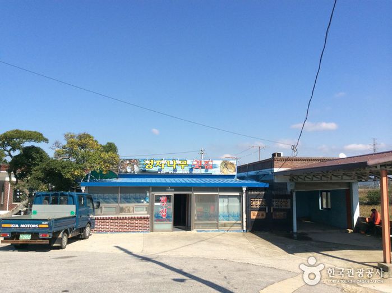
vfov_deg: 42.8
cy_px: 146
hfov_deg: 55.4
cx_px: 196
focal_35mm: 33
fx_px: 373
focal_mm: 3.3
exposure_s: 1/1634
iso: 32
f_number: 2.4
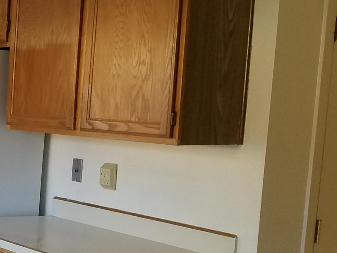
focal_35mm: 91
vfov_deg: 16.2
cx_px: -193
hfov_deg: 18.6
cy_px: 188
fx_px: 886
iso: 80
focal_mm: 4.2
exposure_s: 1/60
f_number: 1.7
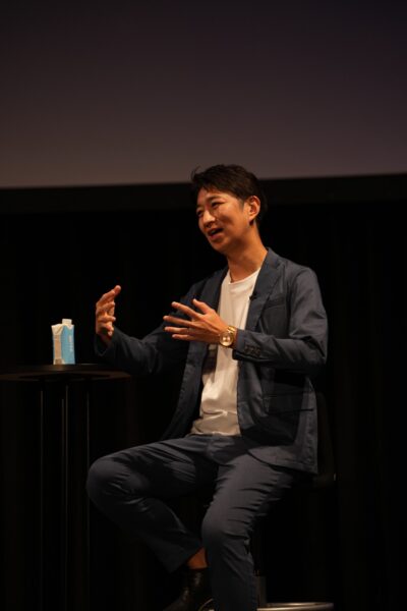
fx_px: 2544
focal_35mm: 150
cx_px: 204
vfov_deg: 13.7
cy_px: 306
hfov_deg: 9.1
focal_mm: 150
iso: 500
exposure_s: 1/160
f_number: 2
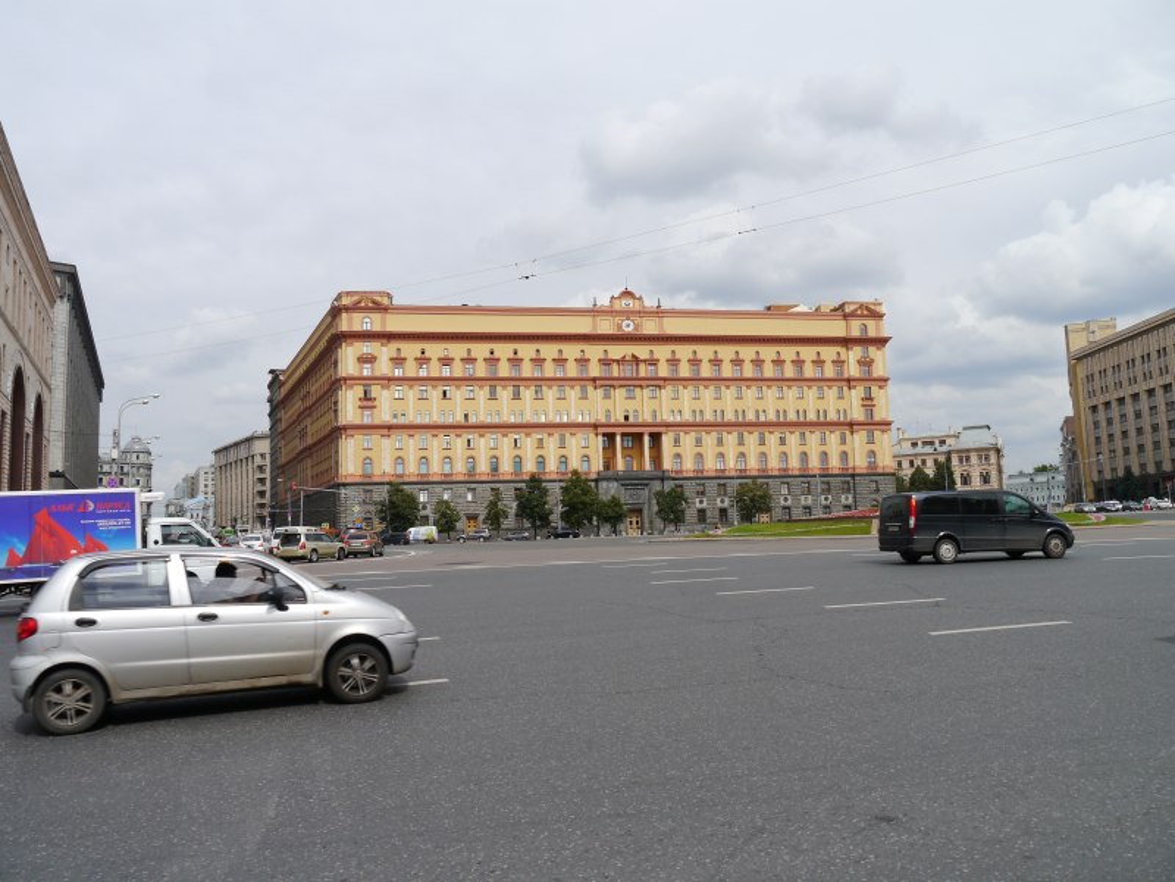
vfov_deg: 49.7
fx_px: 950
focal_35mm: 28
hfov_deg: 63.4
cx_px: 588
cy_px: 441
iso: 160
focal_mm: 14
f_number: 8
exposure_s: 1/500
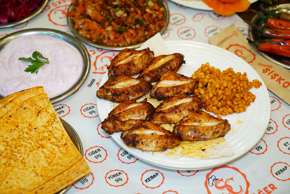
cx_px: 145
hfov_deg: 28.8
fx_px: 564
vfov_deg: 19.5
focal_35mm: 70
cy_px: 97
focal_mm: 70
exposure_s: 1/60
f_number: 5
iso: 250
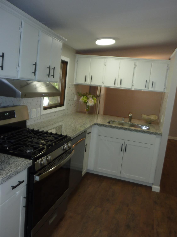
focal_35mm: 29
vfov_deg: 61.7
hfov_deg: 48.2
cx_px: 88
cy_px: 118
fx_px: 198
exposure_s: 1/30
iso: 100
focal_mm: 4.7
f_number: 3.4
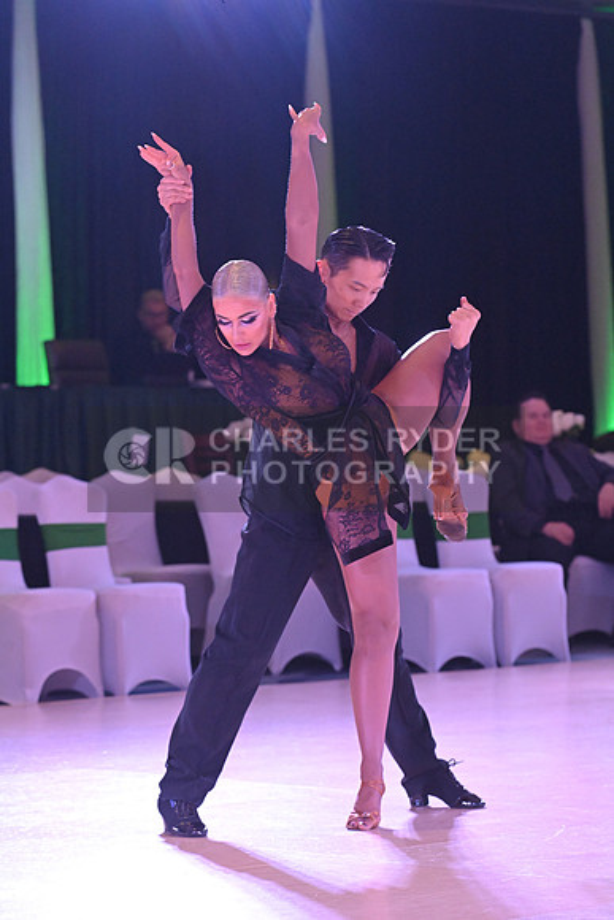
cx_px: 307
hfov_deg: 9.5
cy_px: 460
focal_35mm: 145
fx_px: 3707
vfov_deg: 14.2
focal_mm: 145
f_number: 5.6
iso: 5000
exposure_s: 1/400
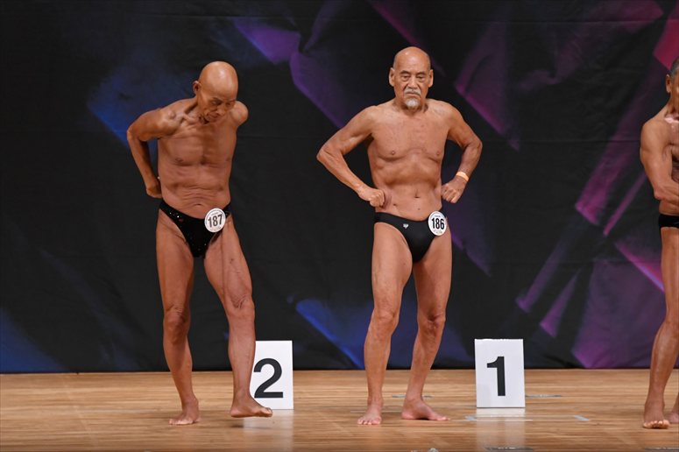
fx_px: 5373
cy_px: 226
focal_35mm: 285
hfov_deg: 7.2
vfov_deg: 4.8
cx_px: 340
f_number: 5.6
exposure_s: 1/400
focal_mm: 190
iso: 3600
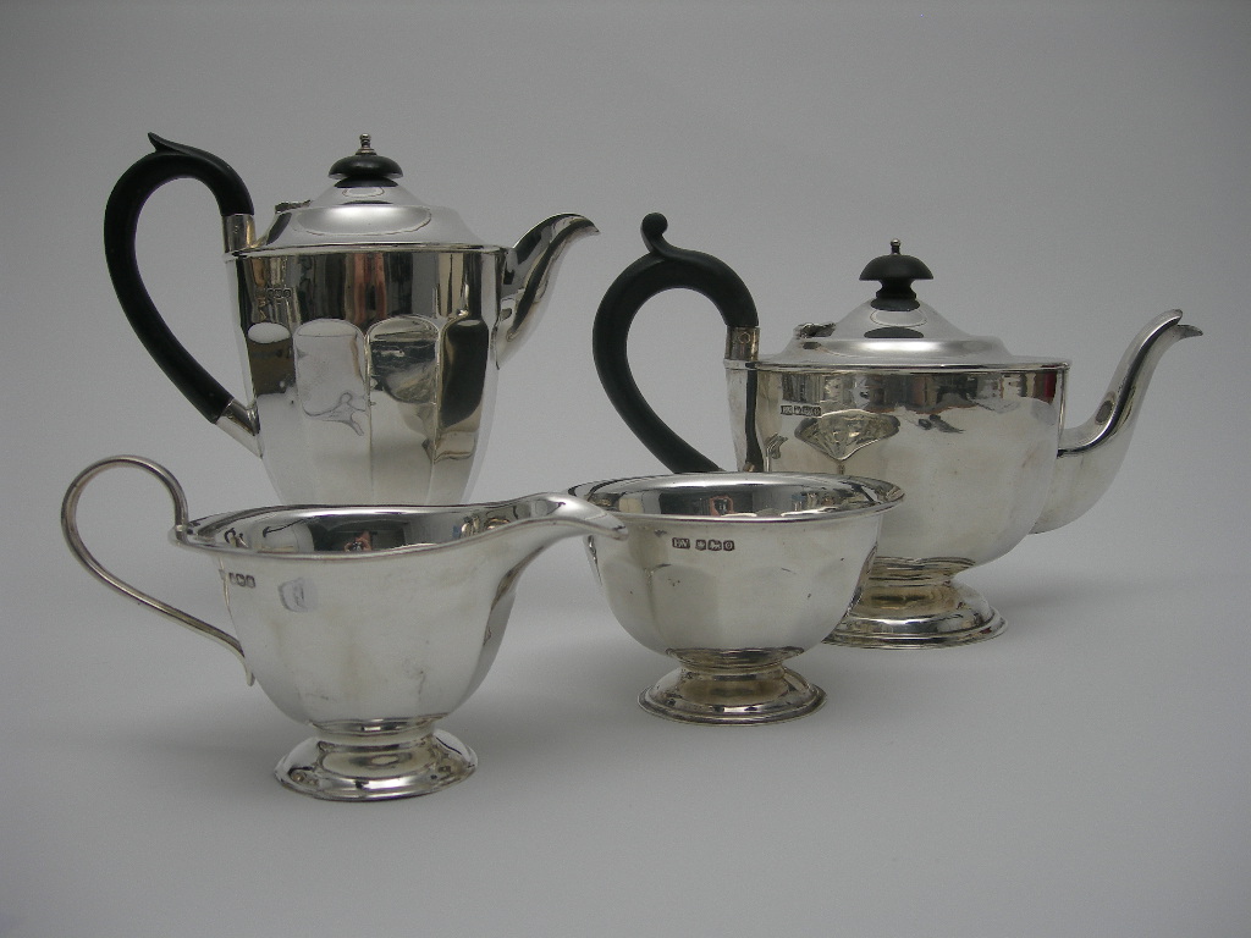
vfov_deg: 37.7
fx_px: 1373
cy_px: 469
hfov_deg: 49.0
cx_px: 626
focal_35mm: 38
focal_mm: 7.8
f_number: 2.8
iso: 50
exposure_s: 1/69
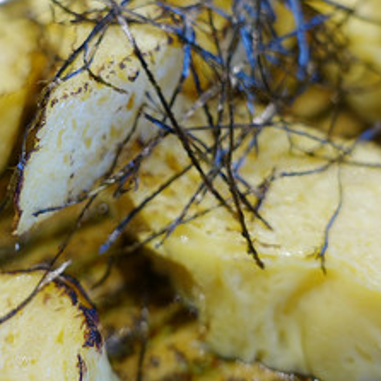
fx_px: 685
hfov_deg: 31.0
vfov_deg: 30.8
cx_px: 144
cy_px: 121
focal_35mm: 55
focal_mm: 8.8
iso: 125
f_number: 2.8
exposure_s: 1/60
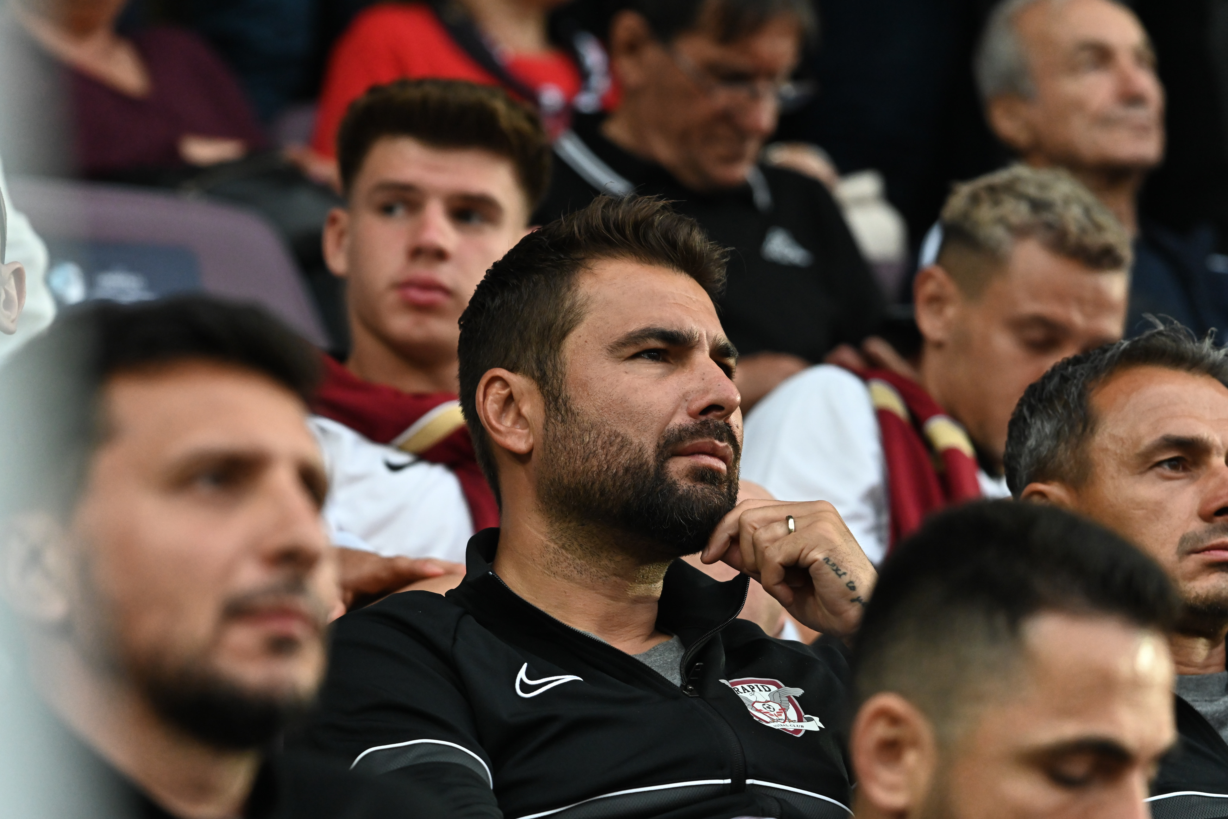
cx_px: 614
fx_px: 8527
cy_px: 410
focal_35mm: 250
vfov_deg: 5.5
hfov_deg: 8.2
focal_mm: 250
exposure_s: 1/640
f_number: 5.6
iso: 3200
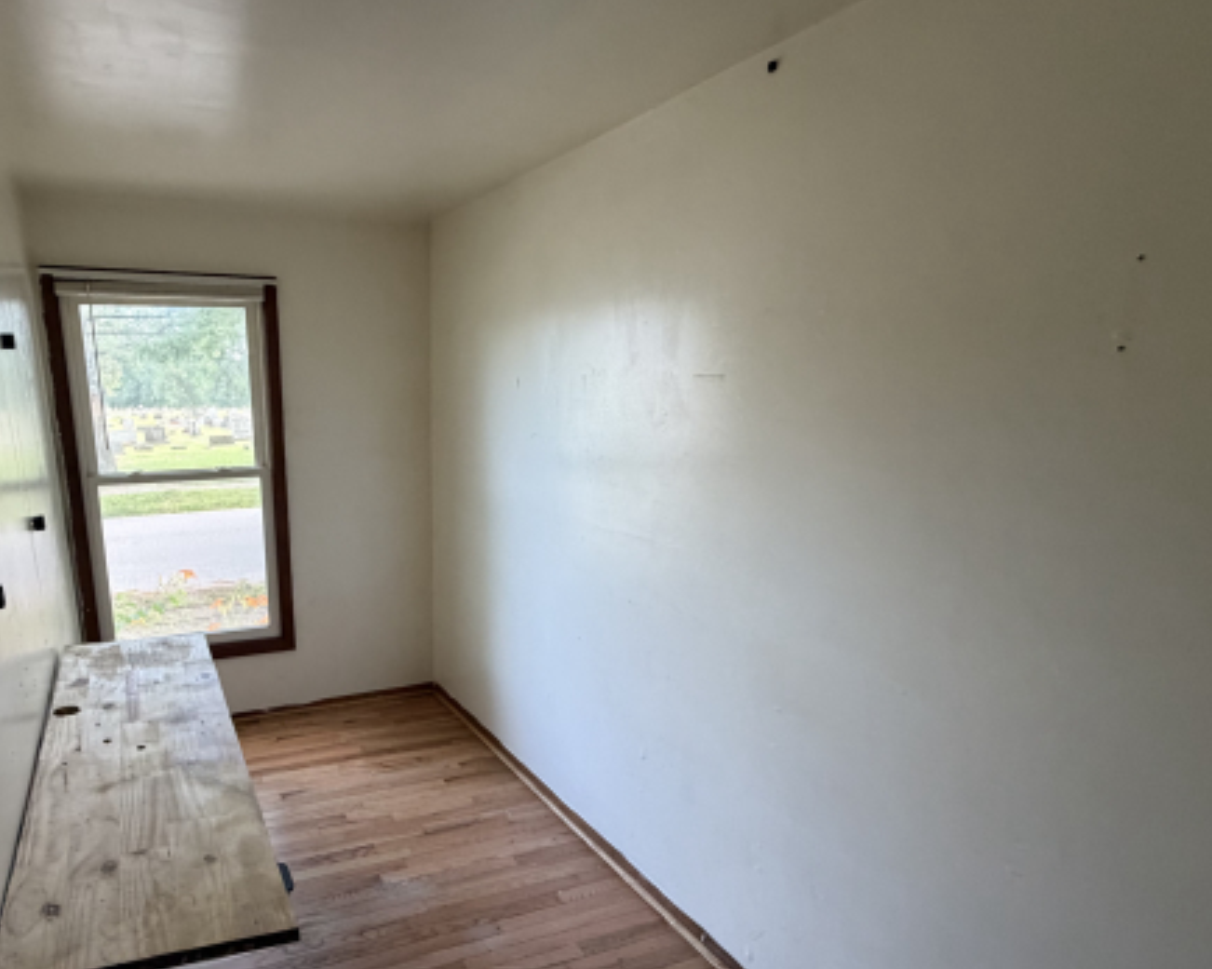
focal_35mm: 21
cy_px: 575
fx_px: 753
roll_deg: +1.5
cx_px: 412
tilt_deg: -14.5
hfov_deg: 75.4
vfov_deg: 65.0
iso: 320
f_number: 2.2
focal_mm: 2.22
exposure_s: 1/68
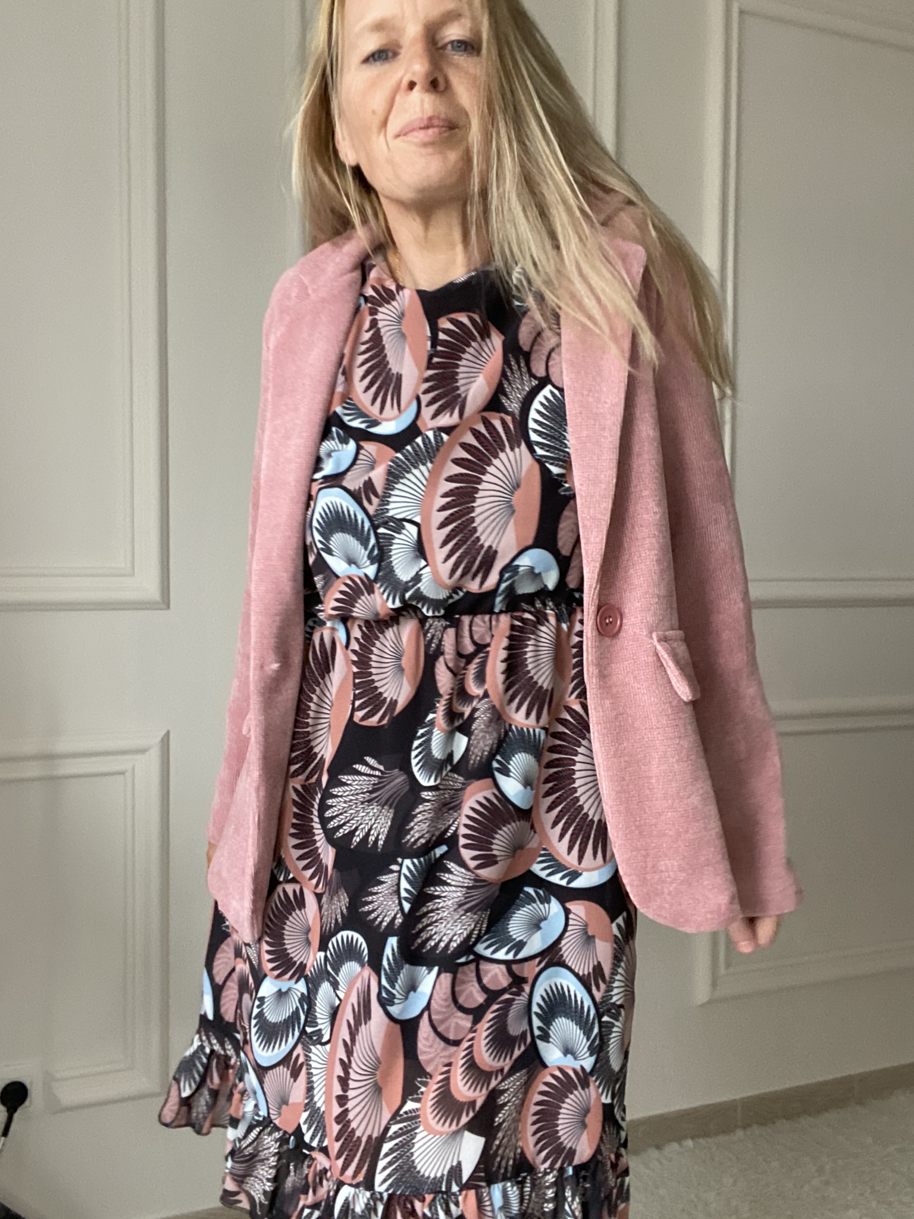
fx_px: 1056
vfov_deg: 60.0
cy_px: 610
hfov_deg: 46.8
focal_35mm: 30
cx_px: 457
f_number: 2.2
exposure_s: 1/60
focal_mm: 2.71
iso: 200
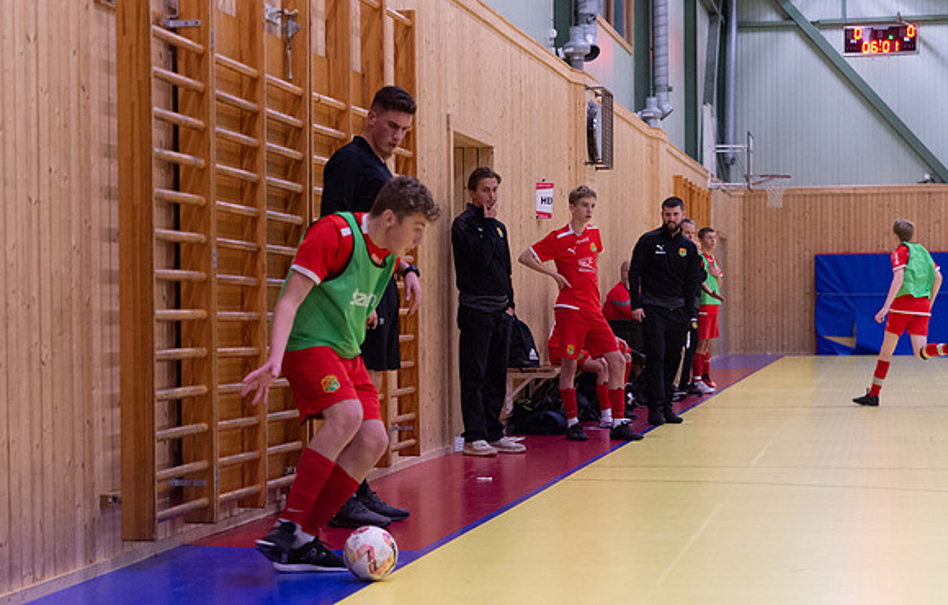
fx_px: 2211
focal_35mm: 85
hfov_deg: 24.2
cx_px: 379
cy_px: 379
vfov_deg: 15.6
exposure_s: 1/400
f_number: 3.2
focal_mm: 70
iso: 3600
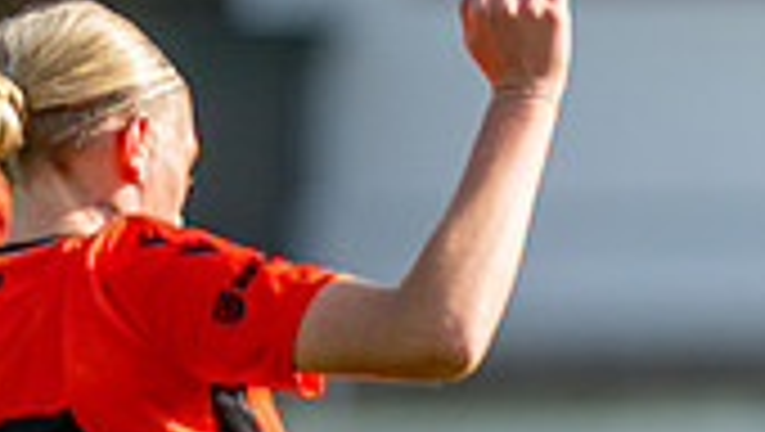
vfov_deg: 1.0
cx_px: 1138
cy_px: 604
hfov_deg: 1.7
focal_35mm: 1249
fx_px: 25360
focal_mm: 300
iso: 200
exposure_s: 1/3200
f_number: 2.8
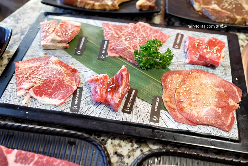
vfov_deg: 37.9
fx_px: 241
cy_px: 83
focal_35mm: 35
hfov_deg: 54.4
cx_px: 124
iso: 1250
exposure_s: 1/42
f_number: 2.8
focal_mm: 23
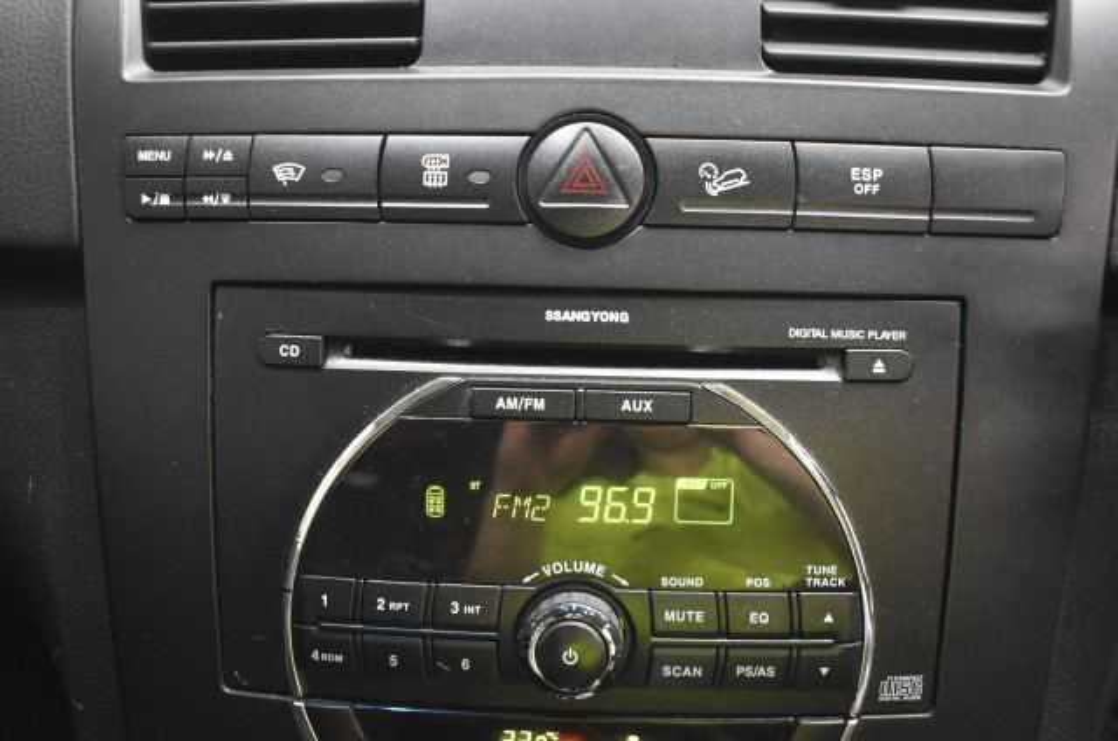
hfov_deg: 51.4
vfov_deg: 35.3
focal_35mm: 38
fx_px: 1162
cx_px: 559
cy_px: 370
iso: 3200
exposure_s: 1/30
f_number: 4
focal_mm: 25
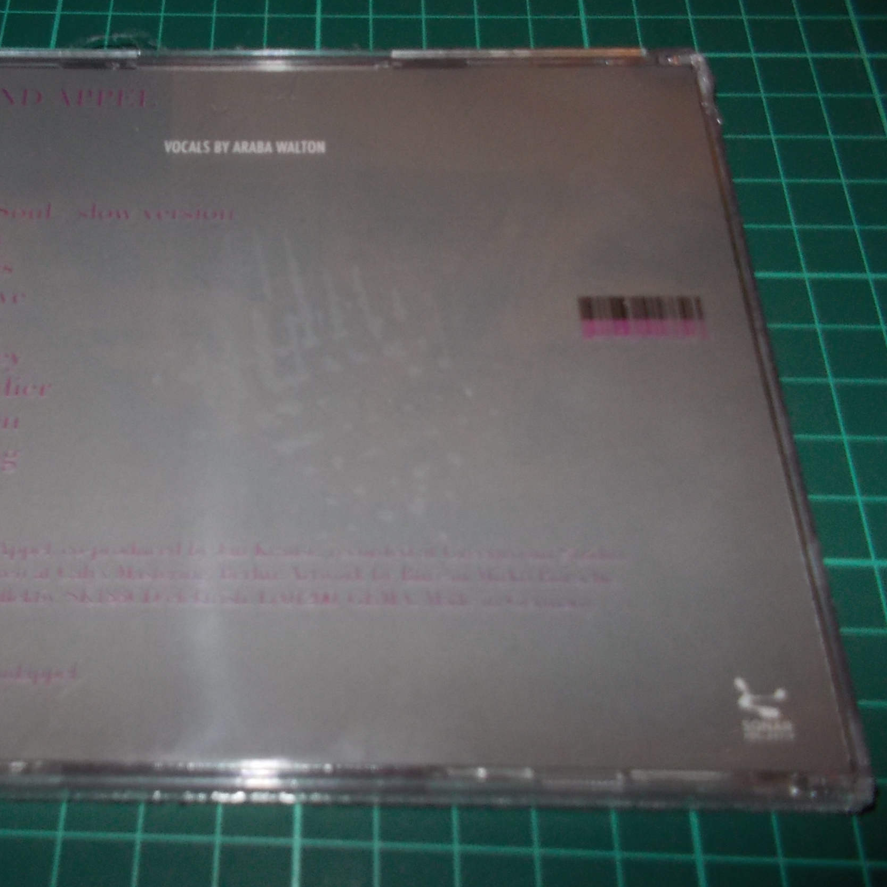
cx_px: 285
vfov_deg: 47.2
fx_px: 1015
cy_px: 436
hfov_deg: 46.4
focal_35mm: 35
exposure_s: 1/30
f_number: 3.3
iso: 200
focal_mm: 4.1
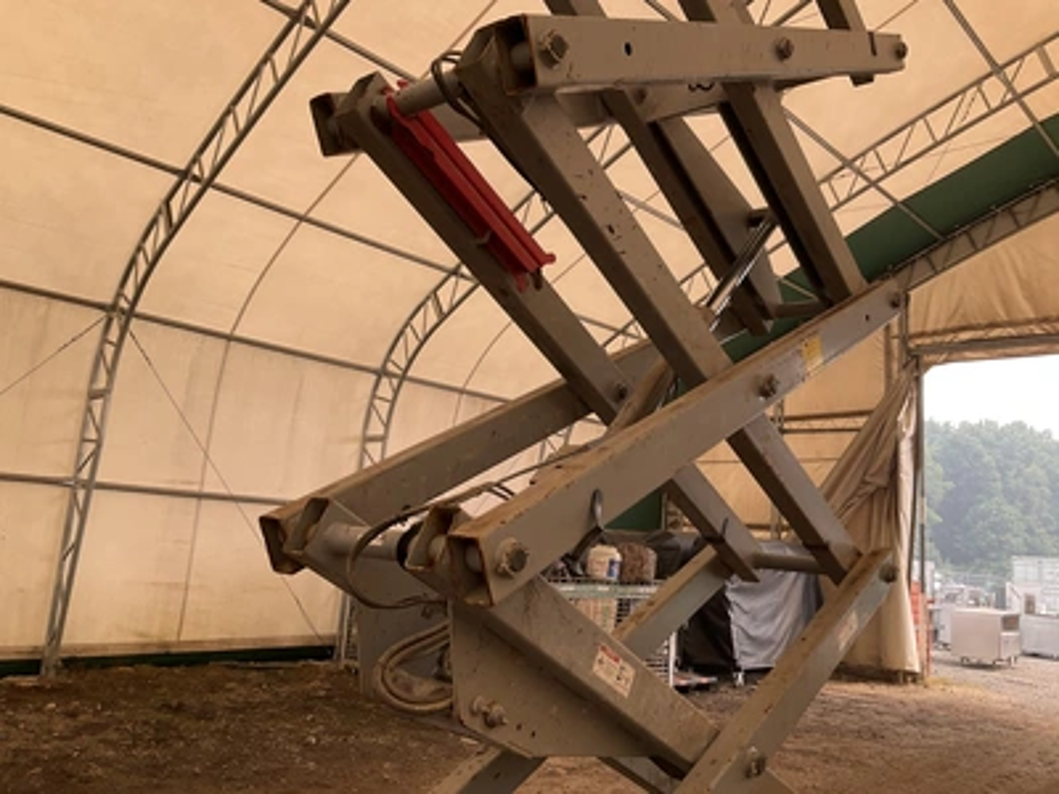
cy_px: 397
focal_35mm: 29
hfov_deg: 61.7
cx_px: 530
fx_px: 887
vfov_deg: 48.2
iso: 20
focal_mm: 3
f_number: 1.8
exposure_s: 1/199
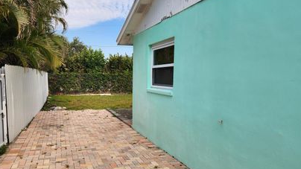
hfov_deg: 62.2
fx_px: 247
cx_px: 124
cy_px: 110
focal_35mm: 31
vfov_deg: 37.4
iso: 20
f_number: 1.8
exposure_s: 1/1111
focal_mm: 5.4
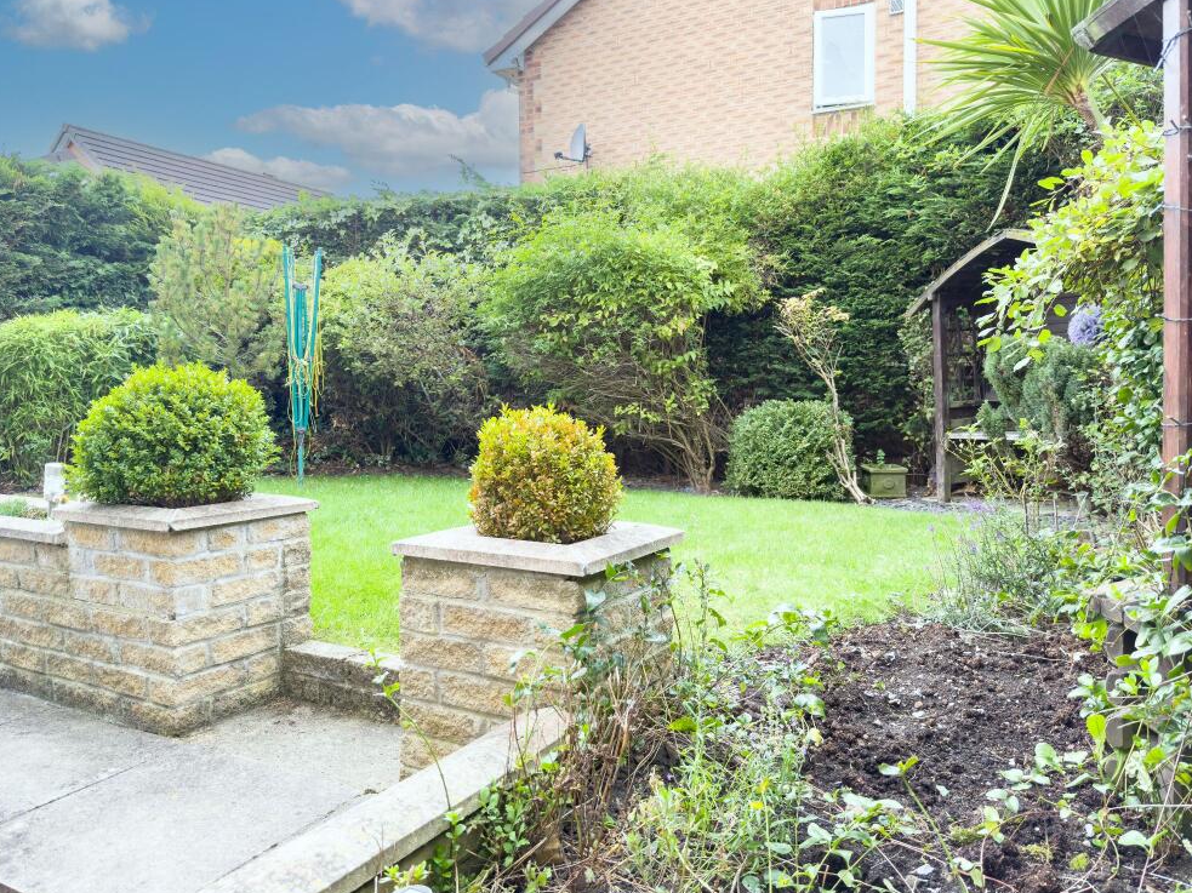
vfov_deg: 54.9
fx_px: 861
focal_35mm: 25
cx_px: 593
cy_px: 434
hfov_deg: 69.4
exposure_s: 1/200
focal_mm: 6.76
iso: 64
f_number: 1.8
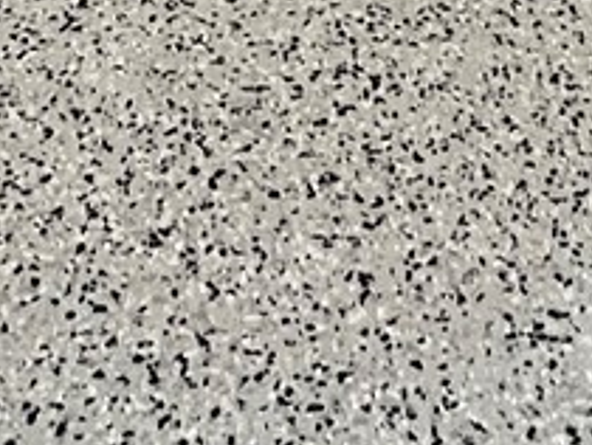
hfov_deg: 19.6
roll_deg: +0.2
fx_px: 1695
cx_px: 474
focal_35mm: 99
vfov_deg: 10.6
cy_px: -876
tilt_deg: -10.7
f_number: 1.8
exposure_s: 1/60
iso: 640
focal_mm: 1.57
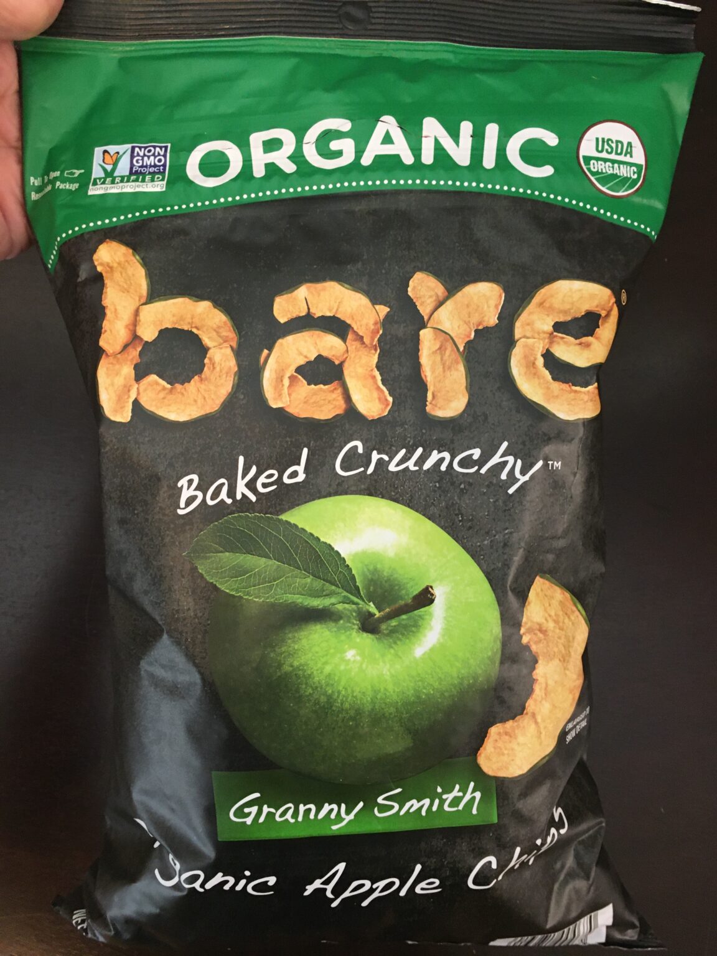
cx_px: 358
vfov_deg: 61.7
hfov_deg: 48.2
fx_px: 801
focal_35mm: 29
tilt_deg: -76.5
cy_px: 478
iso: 125
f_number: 2.2
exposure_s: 1/30
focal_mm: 4.15
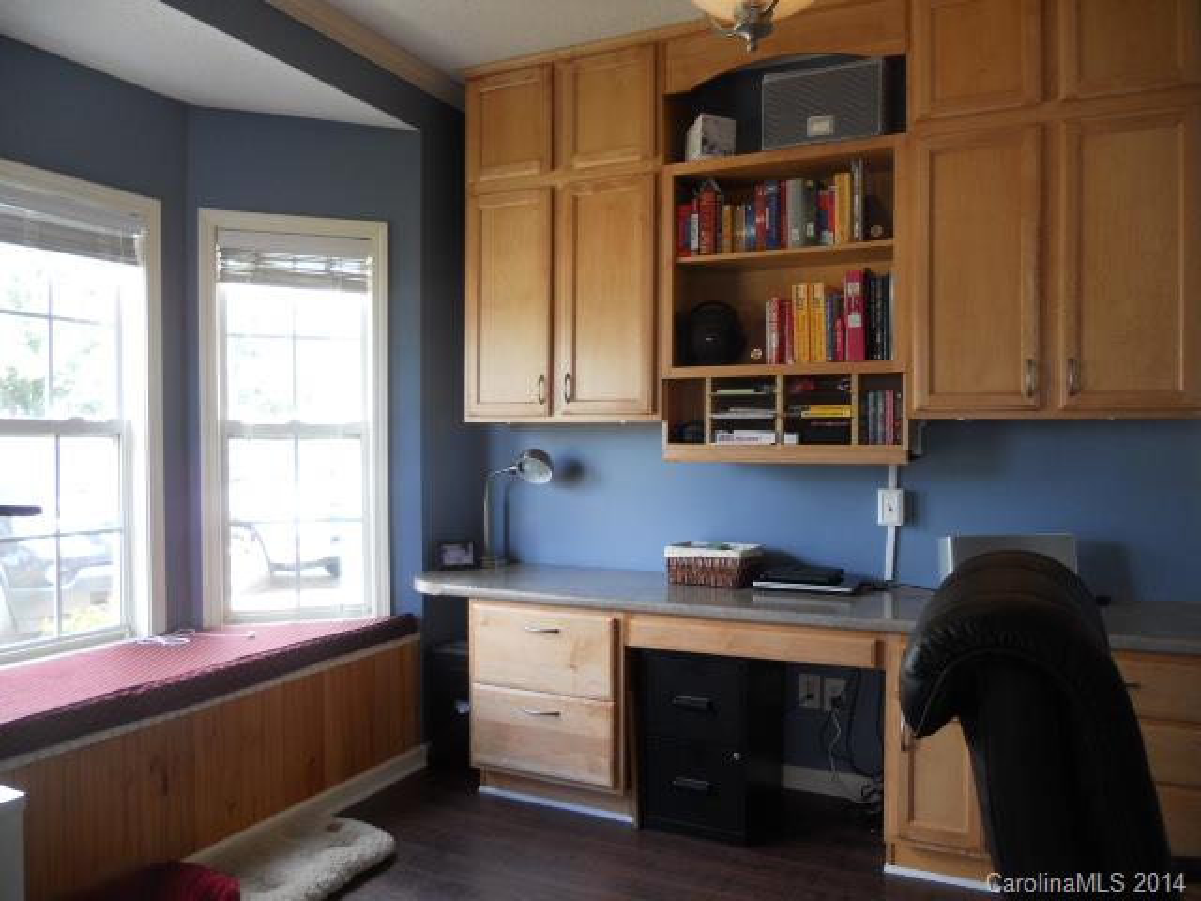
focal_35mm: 27
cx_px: 600
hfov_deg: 65.3
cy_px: 450
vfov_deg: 51.4
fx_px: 937
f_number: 3.2
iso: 125
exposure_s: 1/30
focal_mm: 4.9
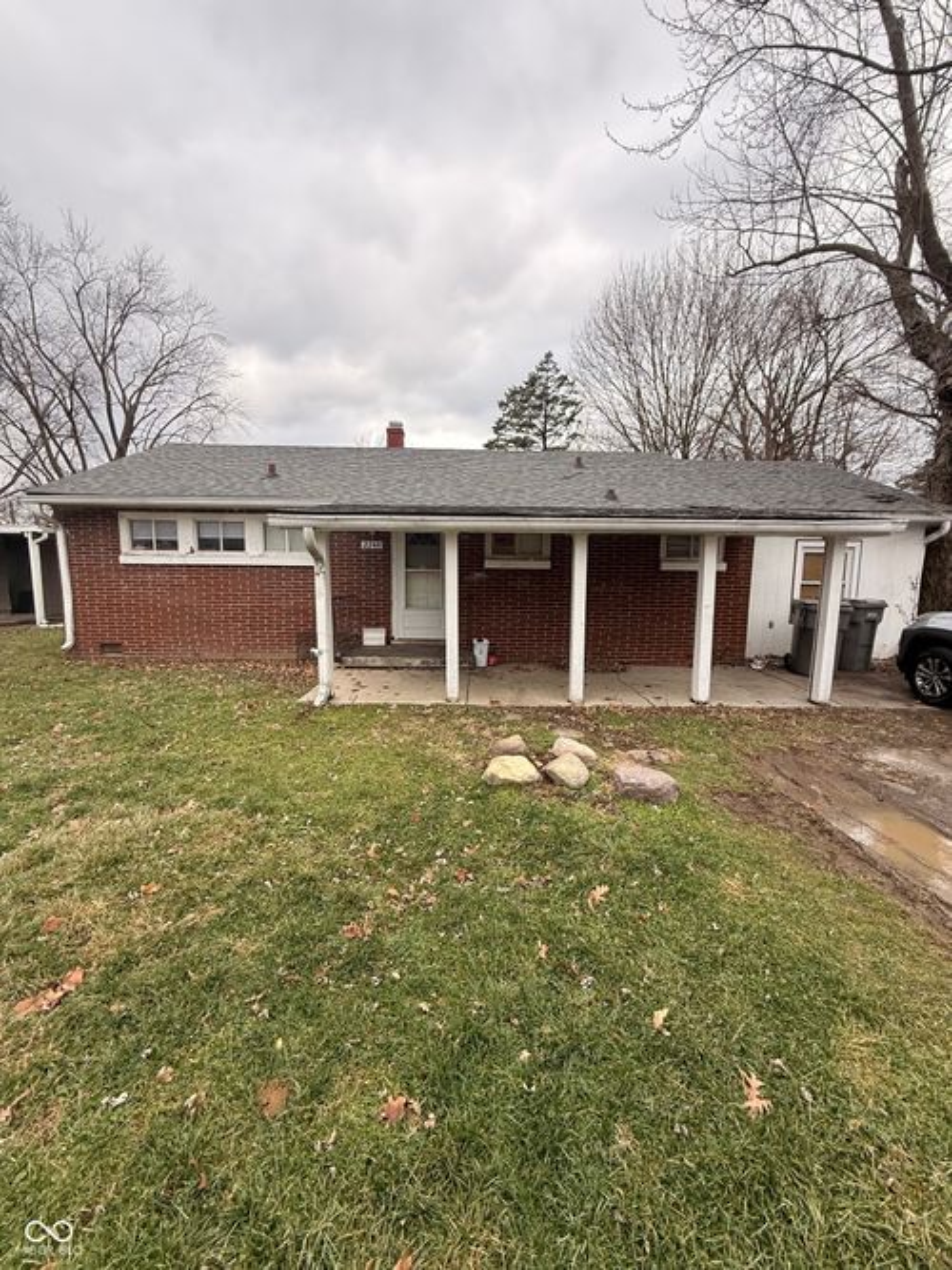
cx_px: 476
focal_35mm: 14
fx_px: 514
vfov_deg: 102.1
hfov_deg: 85.7
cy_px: 635
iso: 64
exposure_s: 1/268
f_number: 2.2
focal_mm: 2.22
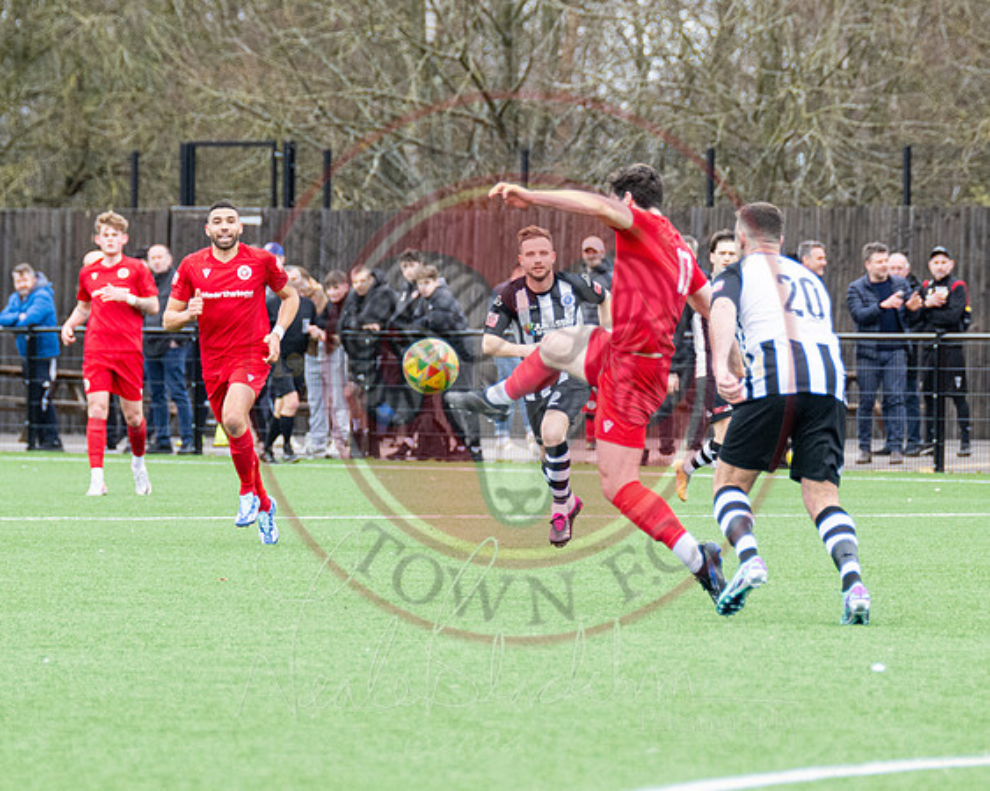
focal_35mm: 363
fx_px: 10647
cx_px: 624
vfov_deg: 4.3
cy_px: 374
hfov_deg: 5.3
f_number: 4
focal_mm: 165
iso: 800
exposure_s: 1/1000
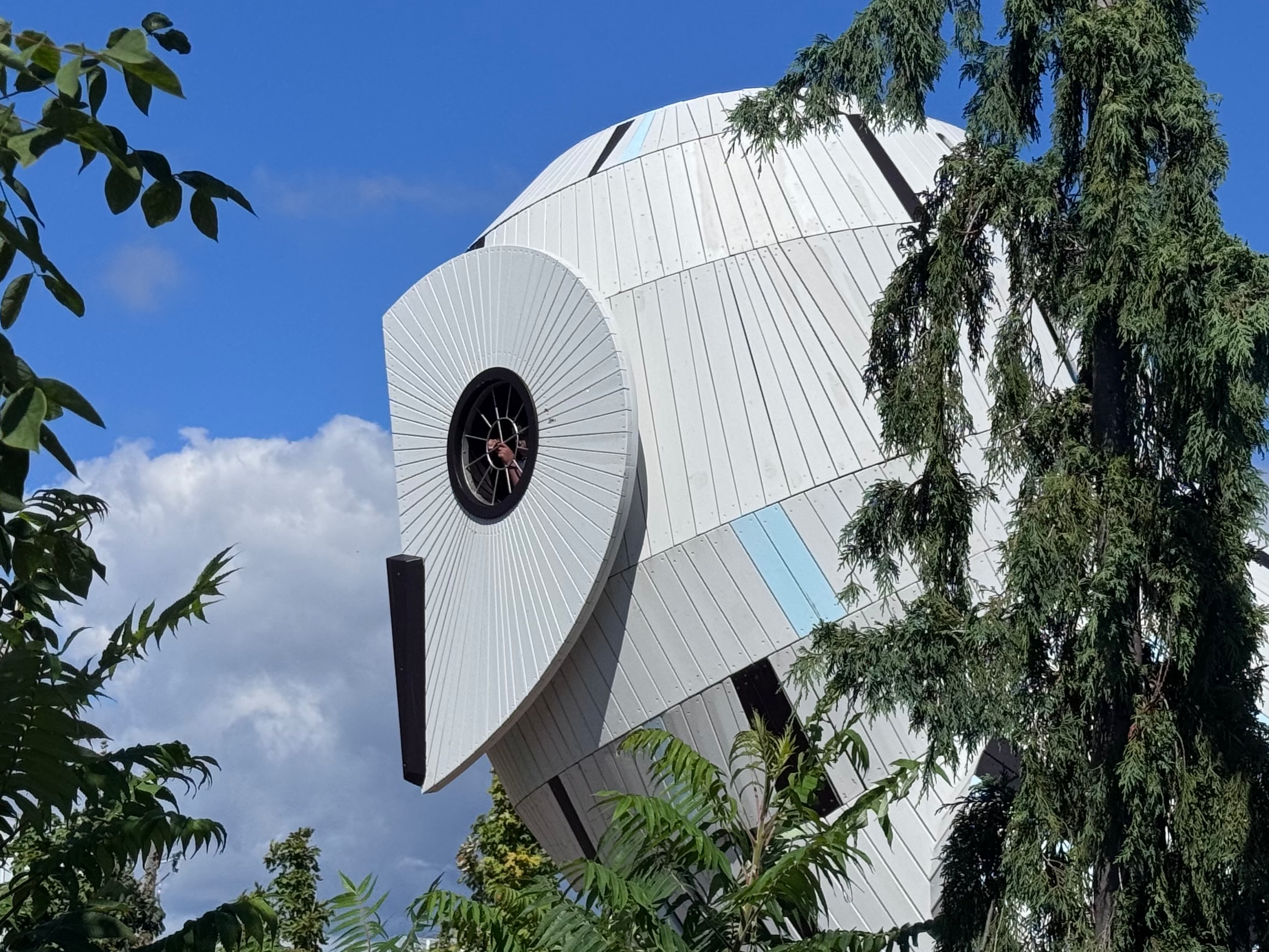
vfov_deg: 17.6
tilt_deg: +12.8
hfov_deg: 23.2
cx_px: 766
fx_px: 3079
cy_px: 418
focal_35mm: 84
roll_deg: +0.2
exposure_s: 1/10526
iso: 80
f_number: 1.78
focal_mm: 6.76
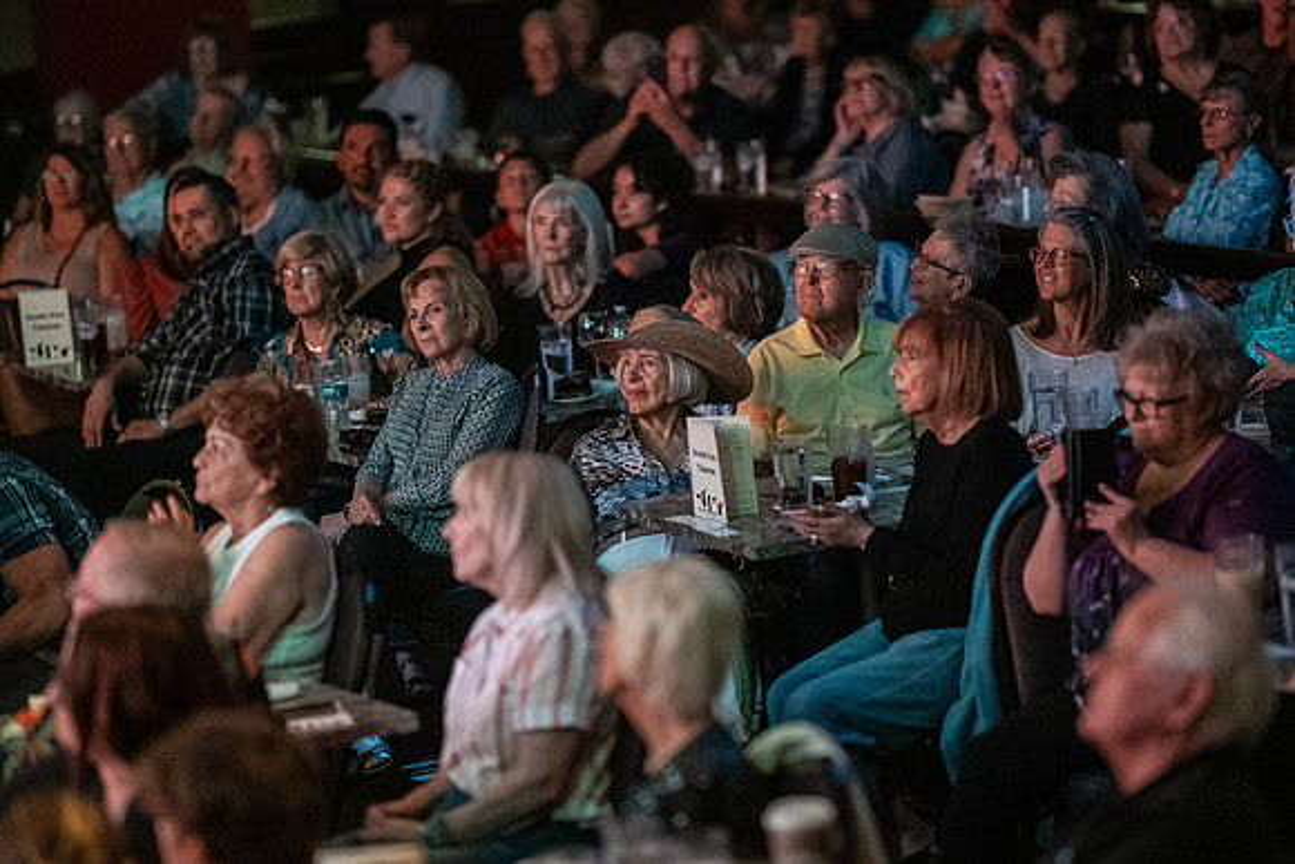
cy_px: 432
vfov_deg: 10.2
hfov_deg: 15.2
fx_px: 4857
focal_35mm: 135
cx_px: 648
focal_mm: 135
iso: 8000
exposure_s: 1/320
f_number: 1.8
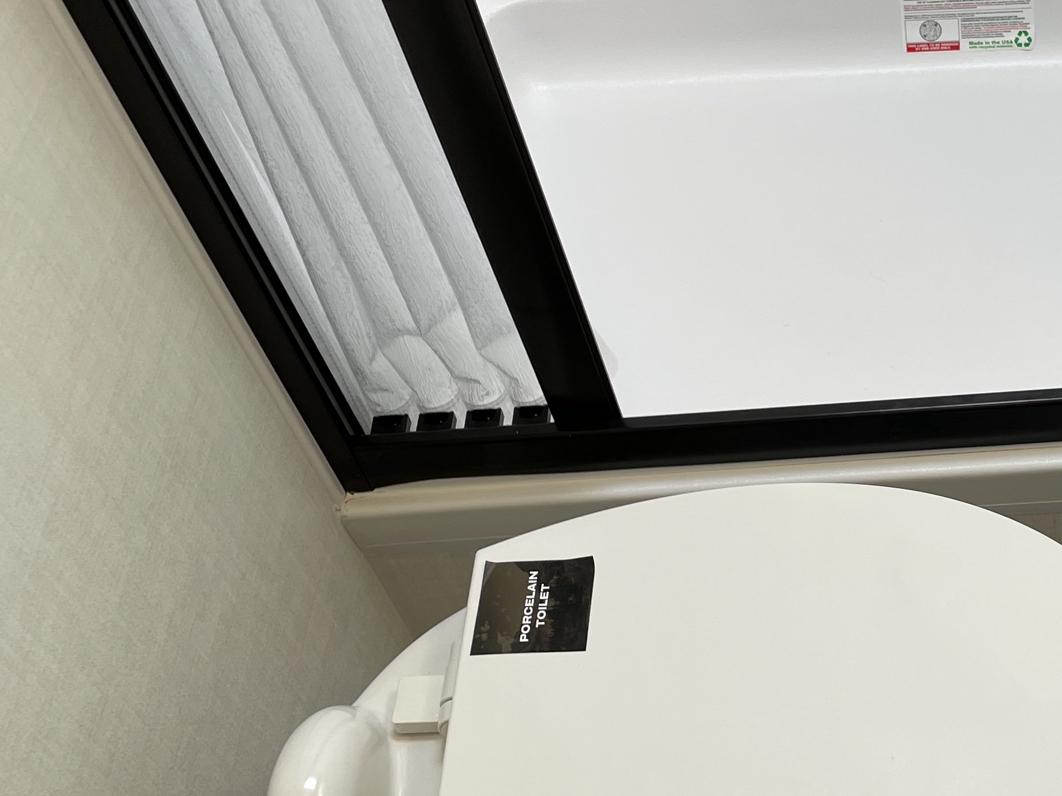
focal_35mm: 57
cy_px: 387
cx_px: 975
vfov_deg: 25.7
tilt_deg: -50.4
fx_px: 1749
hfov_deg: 32.0
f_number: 1.6
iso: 32
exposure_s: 1/121
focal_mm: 4.2
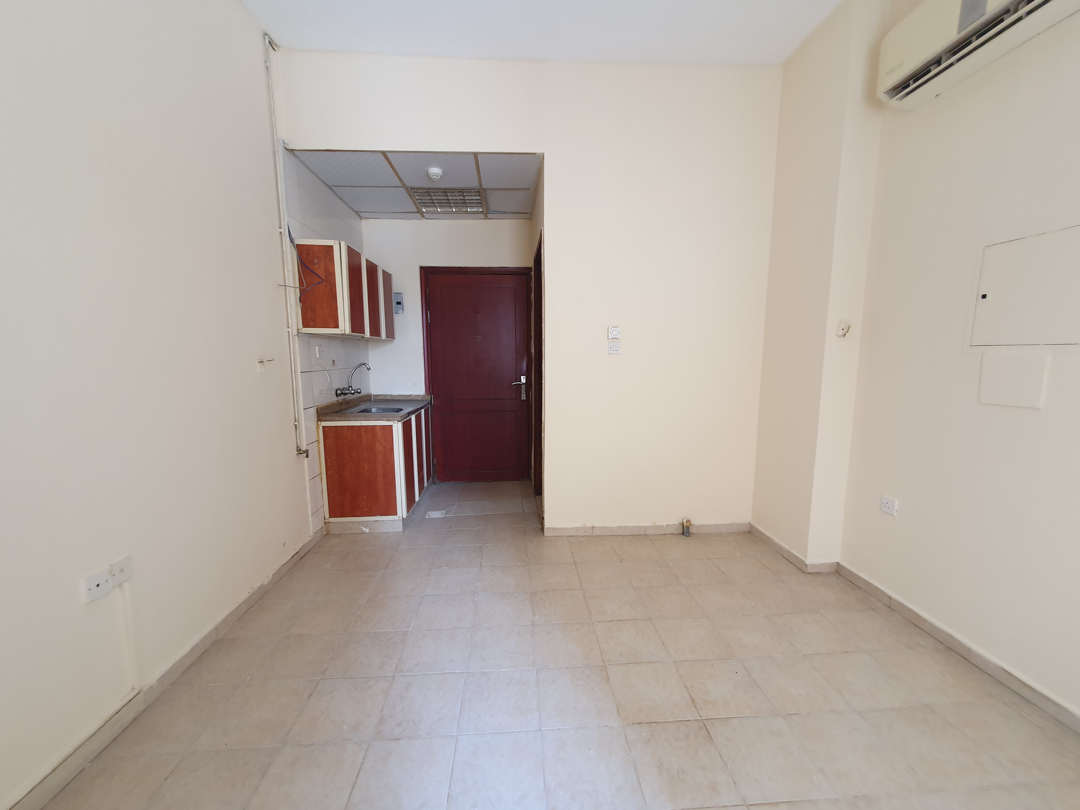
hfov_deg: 106.2
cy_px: 405
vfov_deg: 89.9
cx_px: 540
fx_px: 406
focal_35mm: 13
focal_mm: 1.8
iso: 100
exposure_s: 1/50
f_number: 2.2
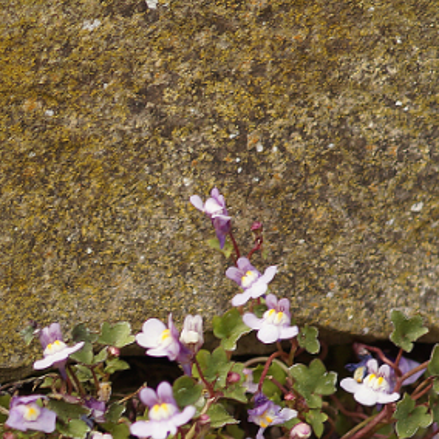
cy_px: 309
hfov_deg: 3.2
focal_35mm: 539
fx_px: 7734
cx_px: -102
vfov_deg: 3.3
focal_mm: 100
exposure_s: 1/320
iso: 100
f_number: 3.5
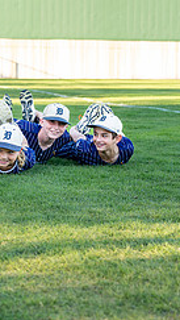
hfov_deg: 7.9
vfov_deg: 14.7
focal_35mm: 146
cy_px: 117
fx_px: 1237
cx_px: -197
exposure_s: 1/400
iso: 250
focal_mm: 50
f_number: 3.5
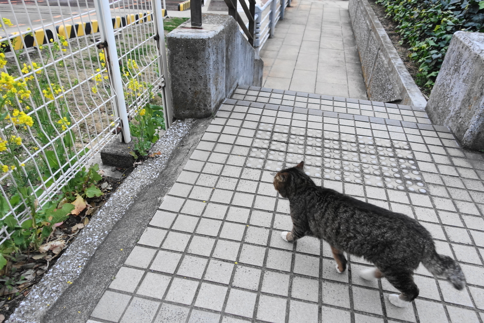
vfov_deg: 53.1
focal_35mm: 24
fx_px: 323
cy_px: 162
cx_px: 242
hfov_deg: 73.7
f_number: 2.2
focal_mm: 8.8
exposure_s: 1/80
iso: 320
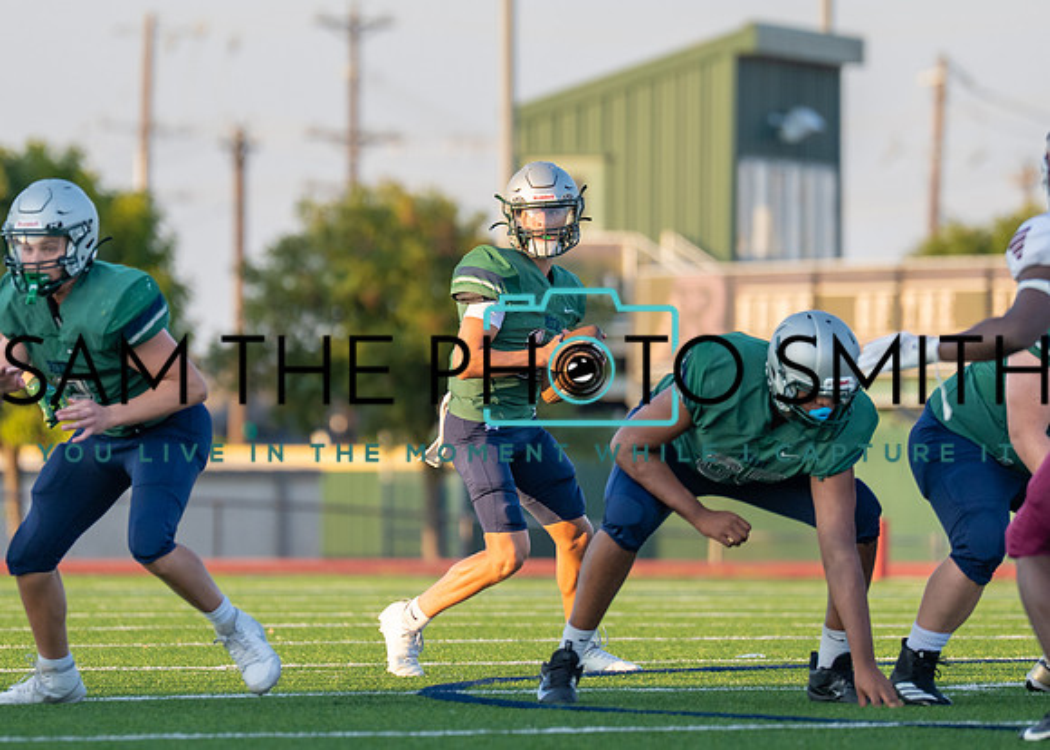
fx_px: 13654
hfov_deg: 4.4
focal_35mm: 458
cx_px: 569
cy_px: 247
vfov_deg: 3.1
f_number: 2.8
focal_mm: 200
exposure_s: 1/1250
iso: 320
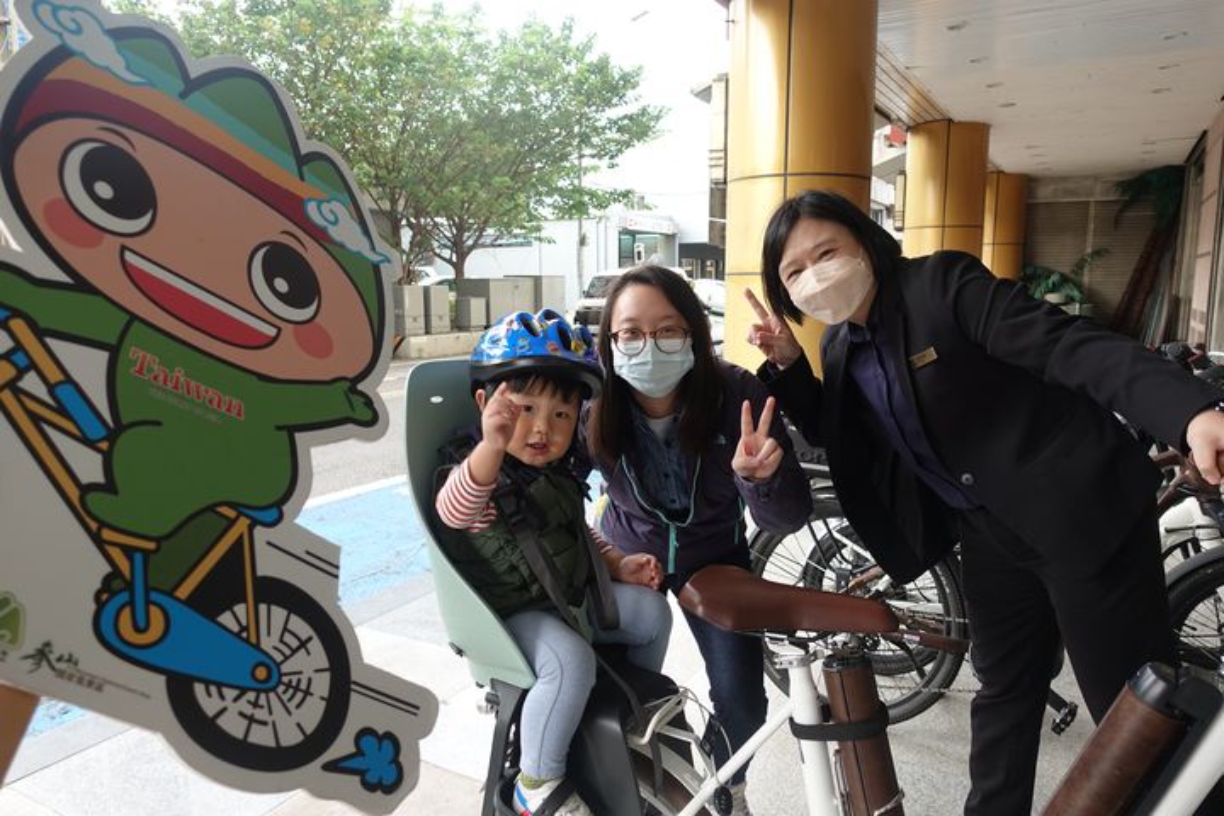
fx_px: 816
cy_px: 408
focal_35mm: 24
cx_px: 612
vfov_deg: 53.1
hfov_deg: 73.7
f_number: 3.2
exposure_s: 1/100
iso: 125
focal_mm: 8.8
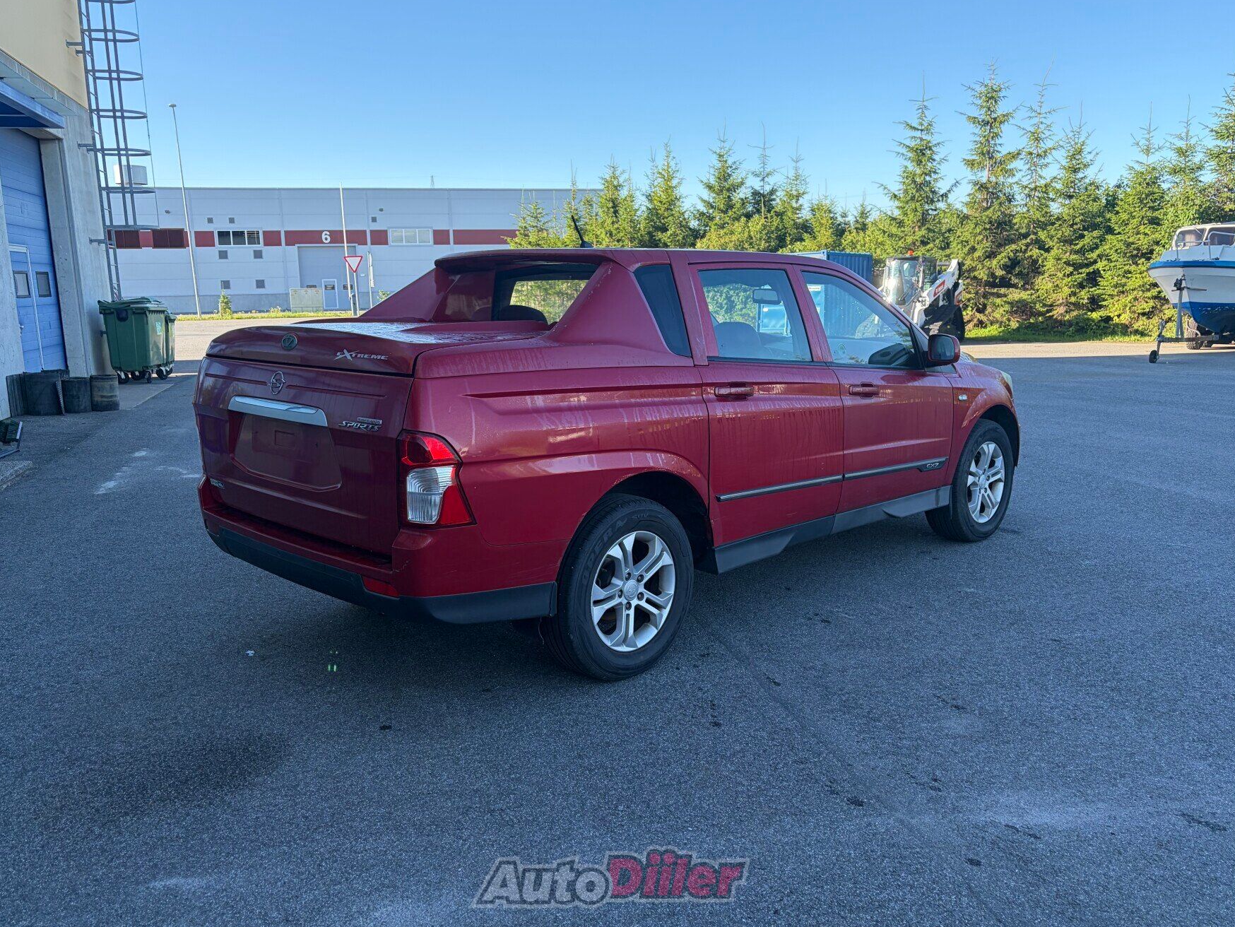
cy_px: 462
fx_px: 1035
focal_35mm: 29
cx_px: 610
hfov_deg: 61.6
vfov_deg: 48.2
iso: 64
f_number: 1.6
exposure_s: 1/850
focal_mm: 5.96
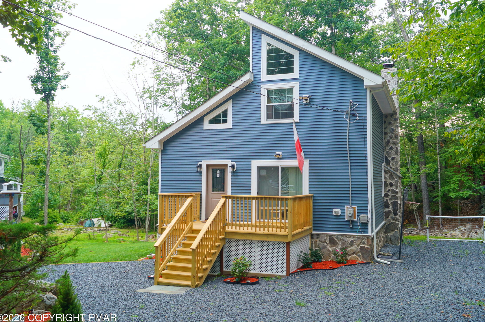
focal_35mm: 30
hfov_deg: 61.9
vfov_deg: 43.5
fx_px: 404
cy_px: 155
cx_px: 264
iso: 200
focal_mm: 18
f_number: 8
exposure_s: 1/25
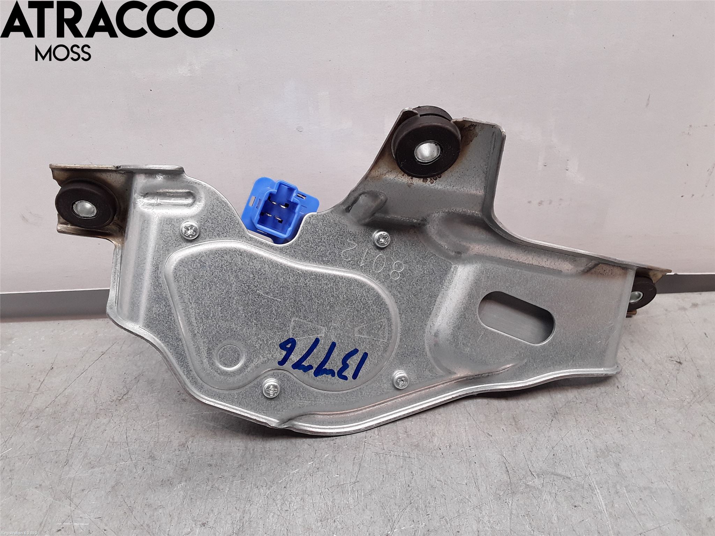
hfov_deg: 63.4
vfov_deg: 49.7
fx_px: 578
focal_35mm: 28
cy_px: 268
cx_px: 358
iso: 40
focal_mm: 2.91
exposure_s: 1/50
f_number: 1.9
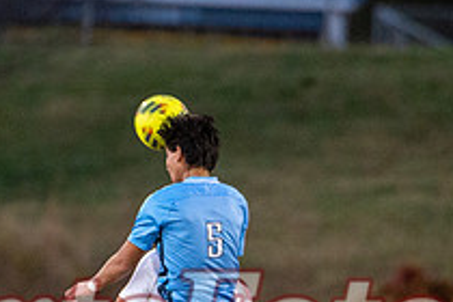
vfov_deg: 1.4
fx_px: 12507
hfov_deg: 2.1
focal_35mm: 994
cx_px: 201
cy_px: 235
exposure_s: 1/1000
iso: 5000
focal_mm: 360
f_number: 4
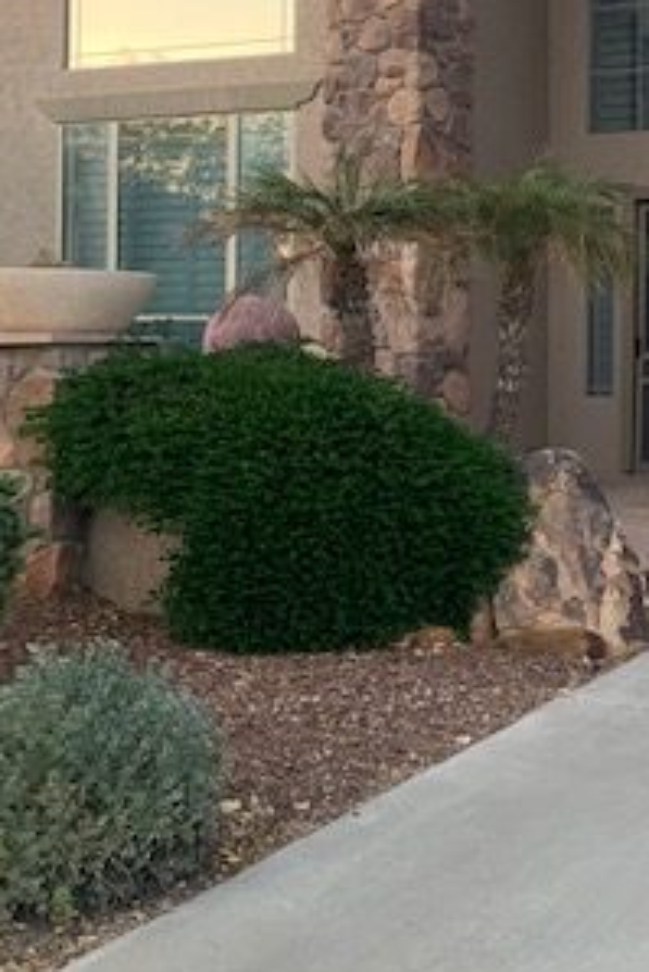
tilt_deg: +1.9
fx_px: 1566
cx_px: 704
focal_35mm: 58
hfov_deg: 22.2
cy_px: 313
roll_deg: -1.2
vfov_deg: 34.1
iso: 64
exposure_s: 1/122
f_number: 1.8
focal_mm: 4.25
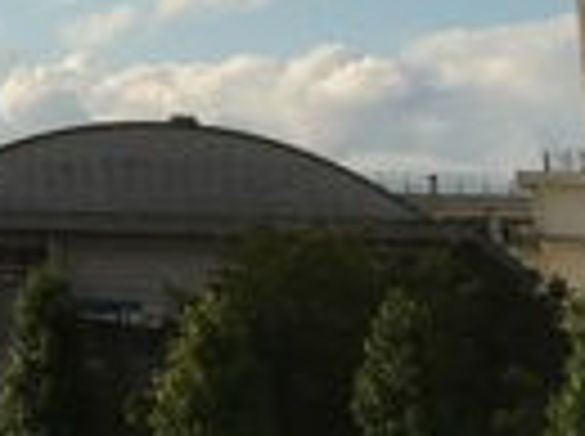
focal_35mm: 143
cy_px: -490
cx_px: -356
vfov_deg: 9.5
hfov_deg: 12.9
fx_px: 2412
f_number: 2.2
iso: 25
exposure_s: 1/2959
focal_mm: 4.15
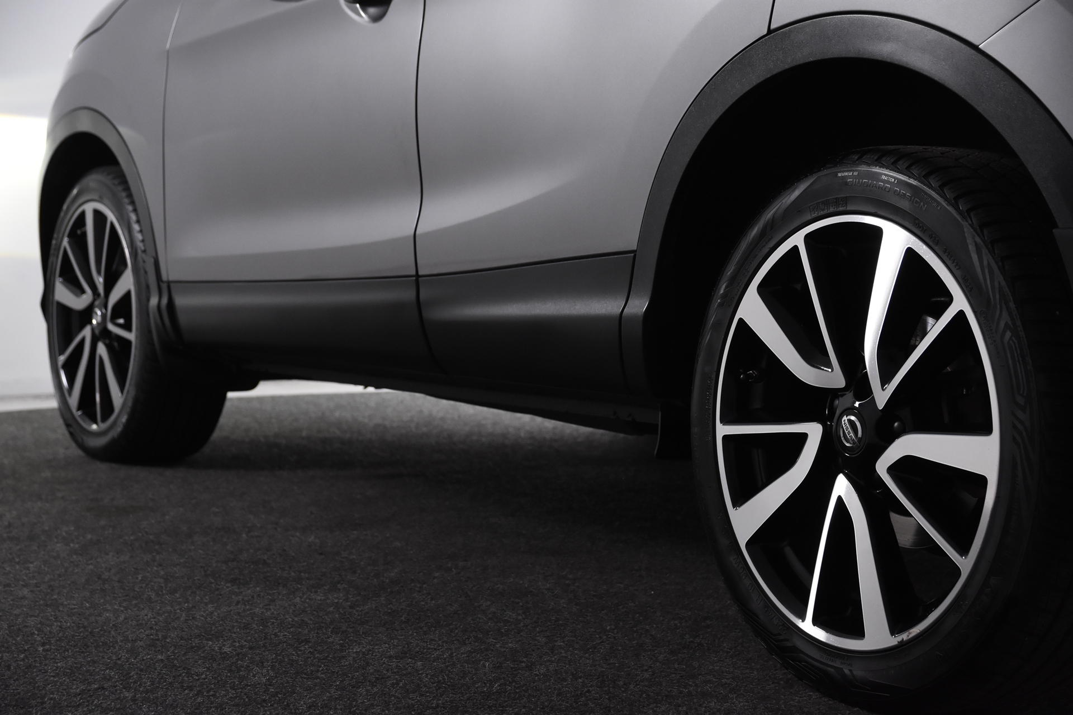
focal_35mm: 75
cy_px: 358
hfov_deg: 27.0
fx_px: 2235
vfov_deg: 18.2
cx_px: 536
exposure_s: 1/125
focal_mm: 50
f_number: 5.6
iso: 1600
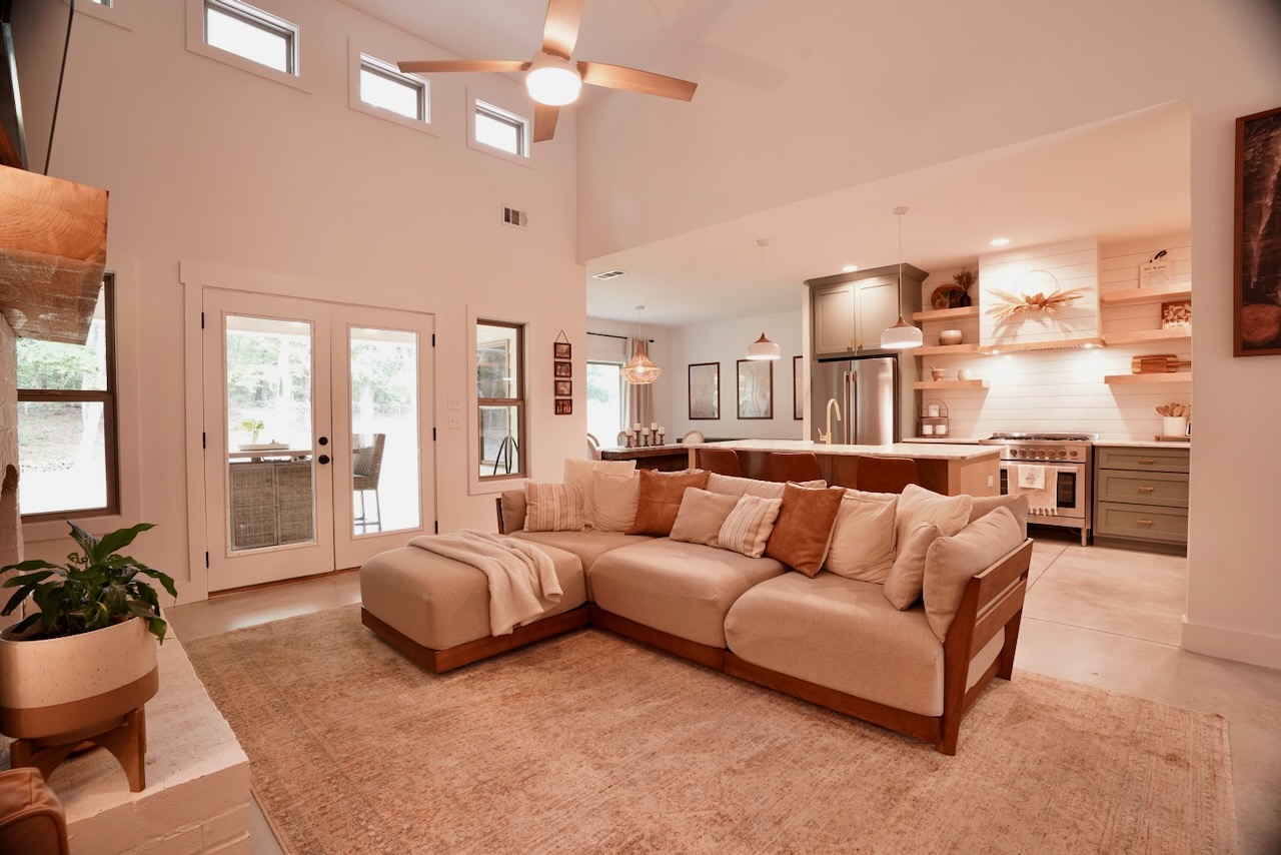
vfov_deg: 73.8
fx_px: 569
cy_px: 428
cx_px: 640
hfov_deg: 96.7
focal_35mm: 16
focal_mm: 16
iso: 3200
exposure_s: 1/6
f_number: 8
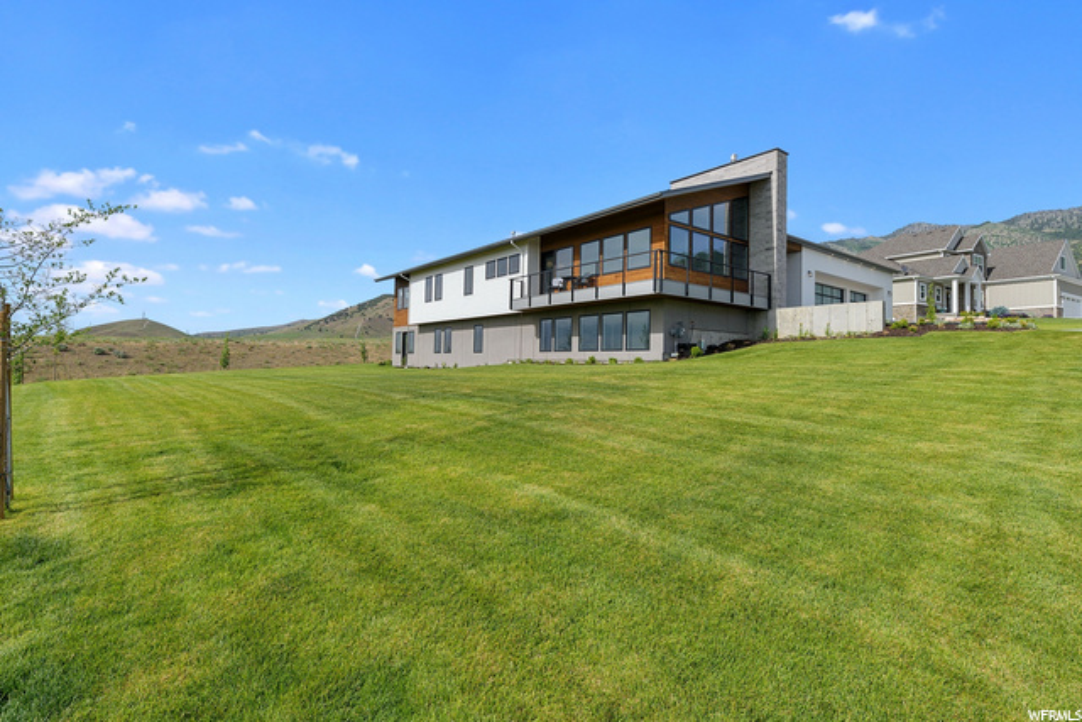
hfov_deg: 93.3
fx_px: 511
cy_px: 361
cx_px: 541
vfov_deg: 70.5
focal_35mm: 17
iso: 64
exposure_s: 1/160
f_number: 8
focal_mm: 17
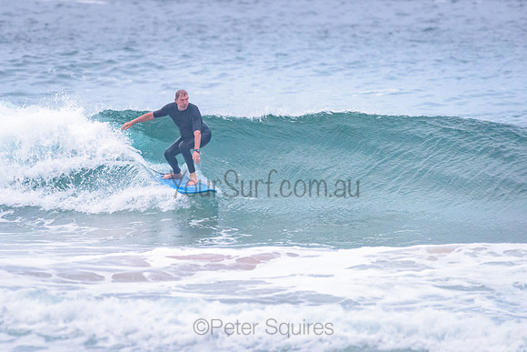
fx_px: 8974
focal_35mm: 613
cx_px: 204
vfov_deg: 2.2
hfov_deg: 3.4
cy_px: 136
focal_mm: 500
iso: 2500
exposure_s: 1/2000
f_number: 5.6
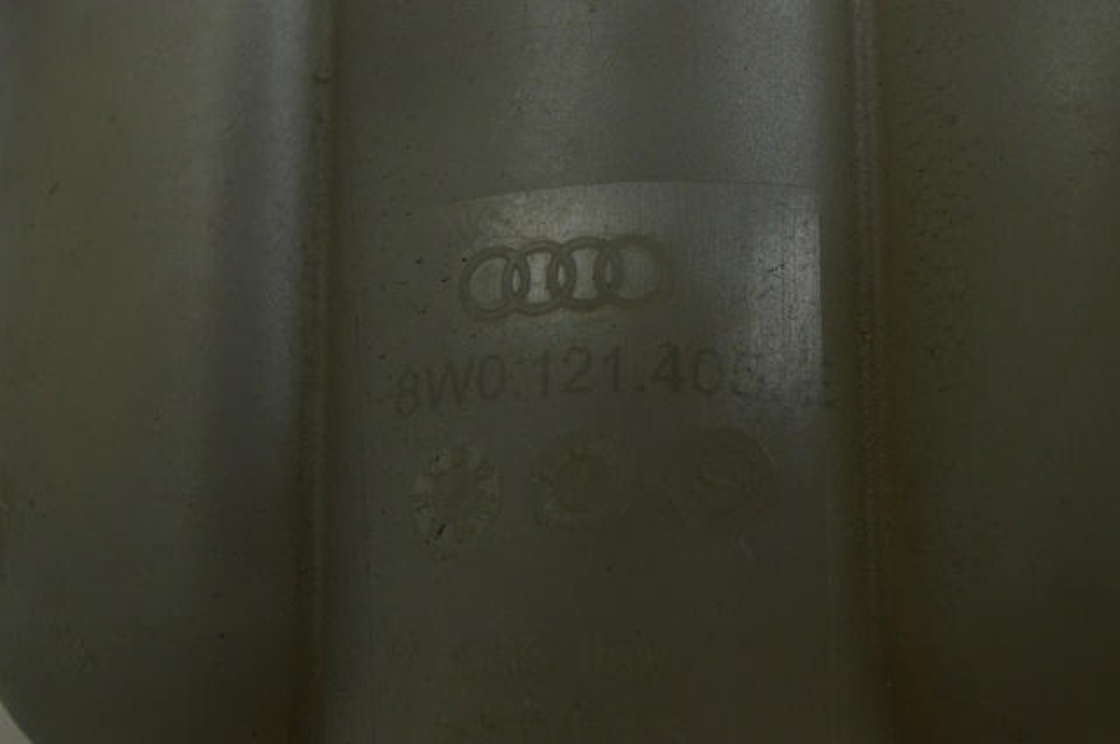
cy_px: 372
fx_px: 2563
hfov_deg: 24.6
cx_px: 560
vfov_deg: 16.5
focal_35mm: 82
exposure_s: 1/40
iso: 400
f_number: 5.6
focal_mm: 55
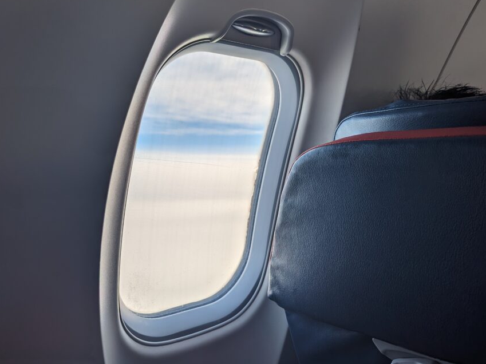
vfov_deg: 48.0
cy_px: 149
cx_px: 216
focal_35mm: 29
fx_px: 407
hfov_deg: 61.5
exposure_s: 1/647
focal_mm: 6.81
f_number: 1.85
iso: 38
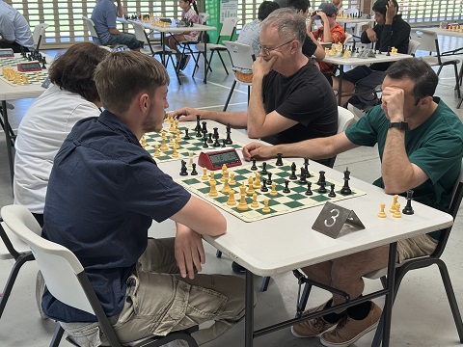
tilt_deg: -19.1
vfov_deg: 30.3
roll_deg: -0.7
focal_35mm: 48
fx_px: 642
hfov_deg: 39.7
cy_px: 174
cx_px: 232
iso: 64
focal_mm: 6.76
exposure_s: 1/100
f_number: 1.78
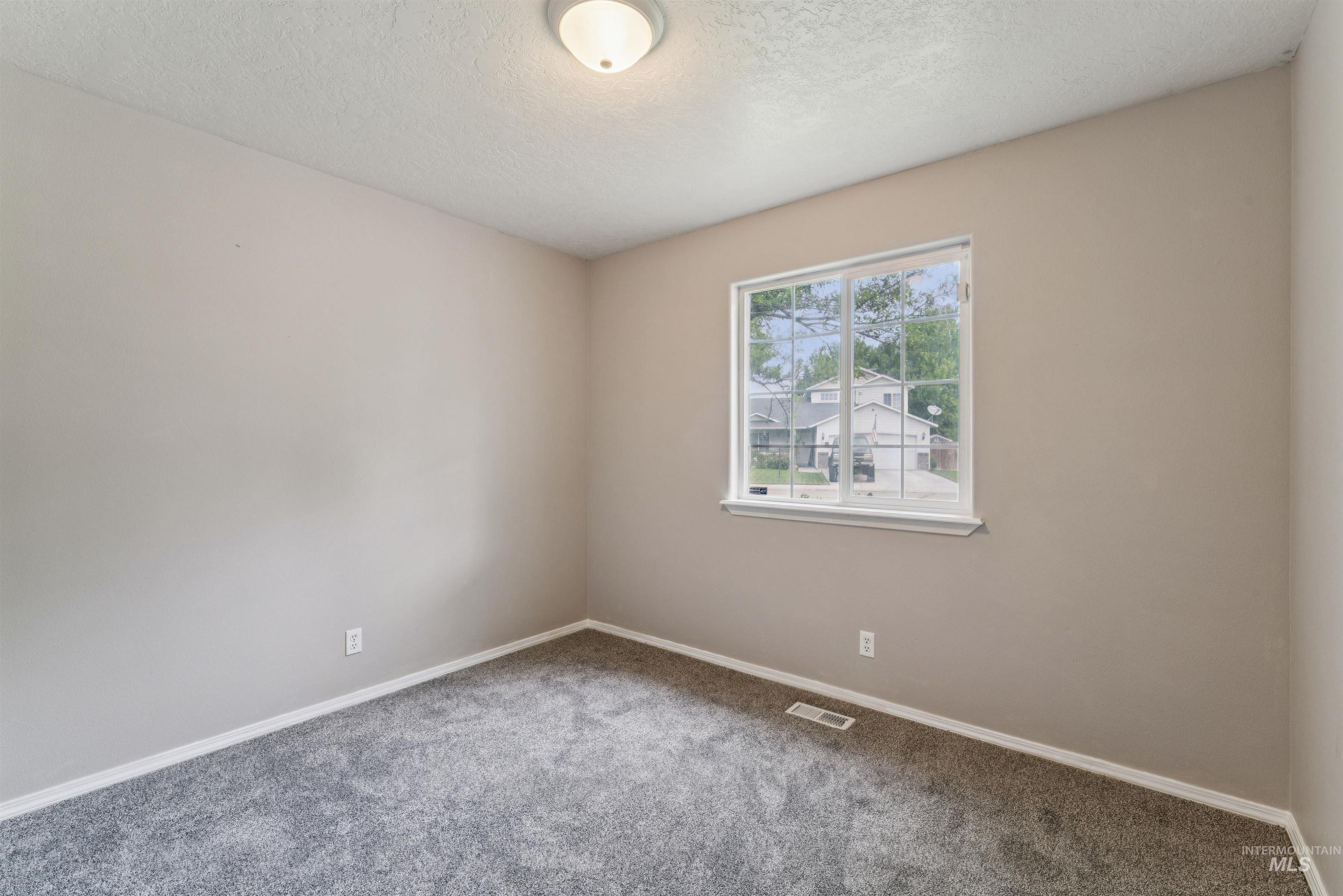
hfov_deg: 98.2
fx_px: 582
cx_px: 672
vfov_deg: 75.1
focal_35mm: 16
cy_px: 448
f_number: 13
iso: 400
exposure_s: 1/10
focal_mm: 15.6
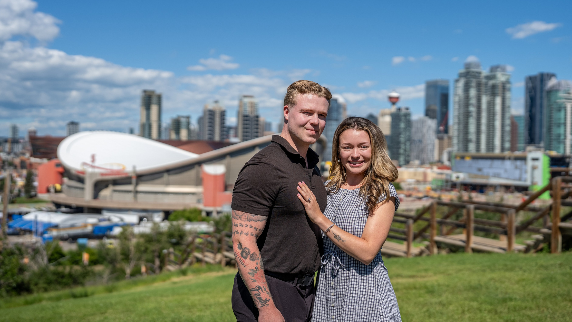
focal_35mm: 40
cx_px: 304
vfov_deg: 29.7
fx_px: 607
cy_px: 158
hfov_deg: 50.4
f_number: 2
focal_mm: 35
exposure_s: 1/5000
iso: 50
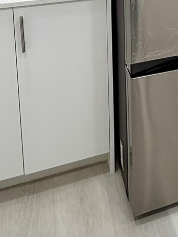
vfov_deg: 31.7
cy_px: -61
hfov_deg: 28.6
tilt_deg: -8.3
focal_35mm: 48
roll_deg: -0.2
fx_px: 329
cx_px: 172
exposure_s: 1/120
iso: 125
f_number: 2.2
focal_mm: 2.22
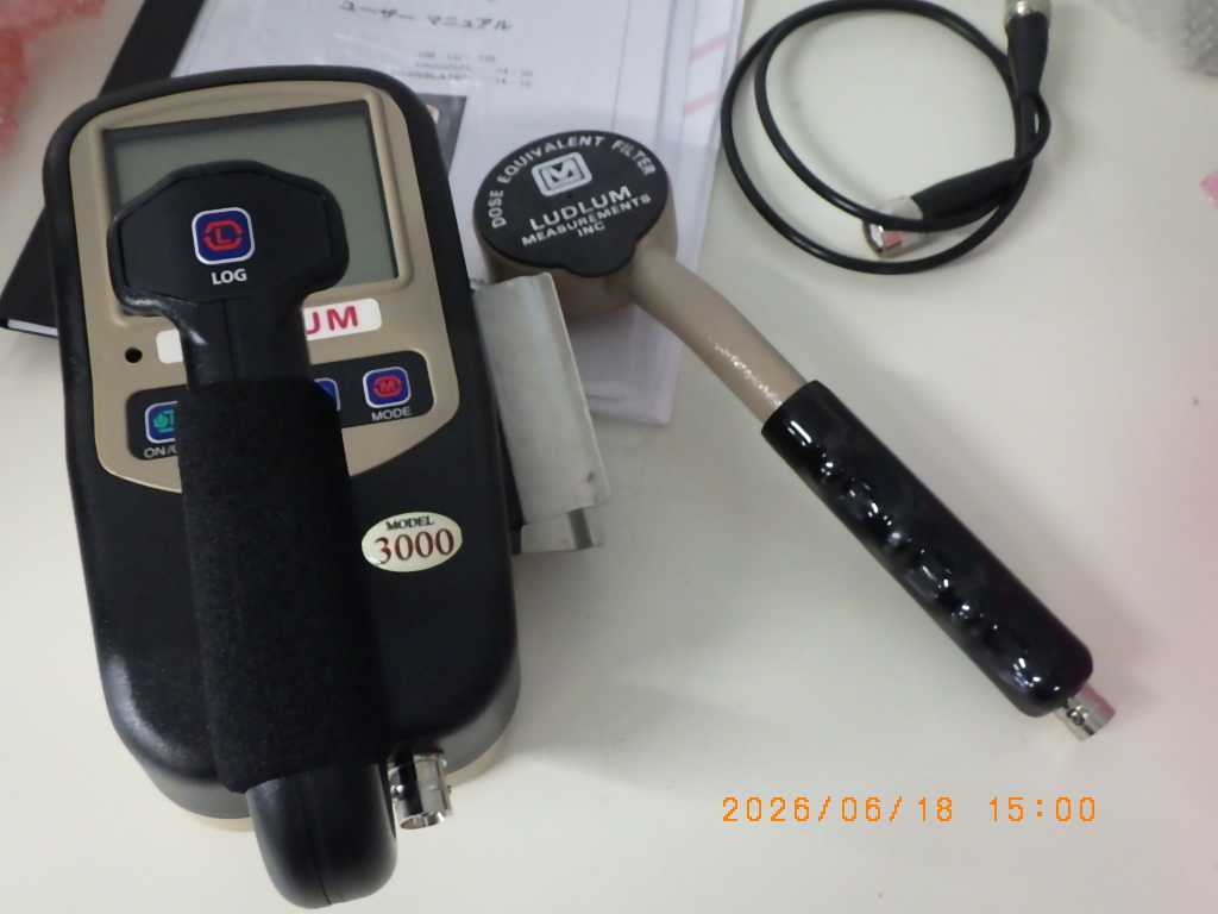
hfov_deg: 54.0
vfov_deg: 41.8
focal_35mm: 34
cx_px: 609
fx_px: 1196
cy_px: 457
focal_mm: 6.1
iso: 1250
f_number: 3.8
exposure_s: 1/50
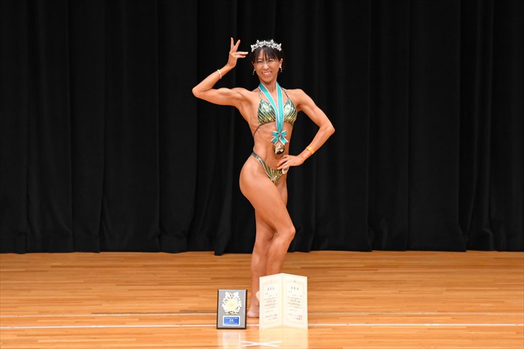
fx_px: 3928
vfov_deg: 5.1
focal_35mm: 270
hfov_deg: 7.6
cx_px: 262
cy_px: 174
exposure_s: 1/400
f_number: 5.6
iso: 4000
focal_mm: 180
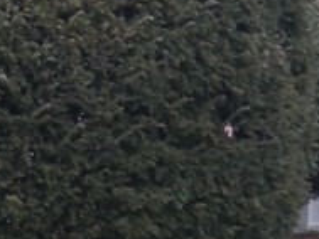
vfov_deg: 5.5
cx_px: -453
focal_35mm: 271
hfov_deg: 6.9
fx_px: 2499
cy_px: 231
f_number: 5.3
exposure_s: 1/60
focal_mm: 25
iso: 1250
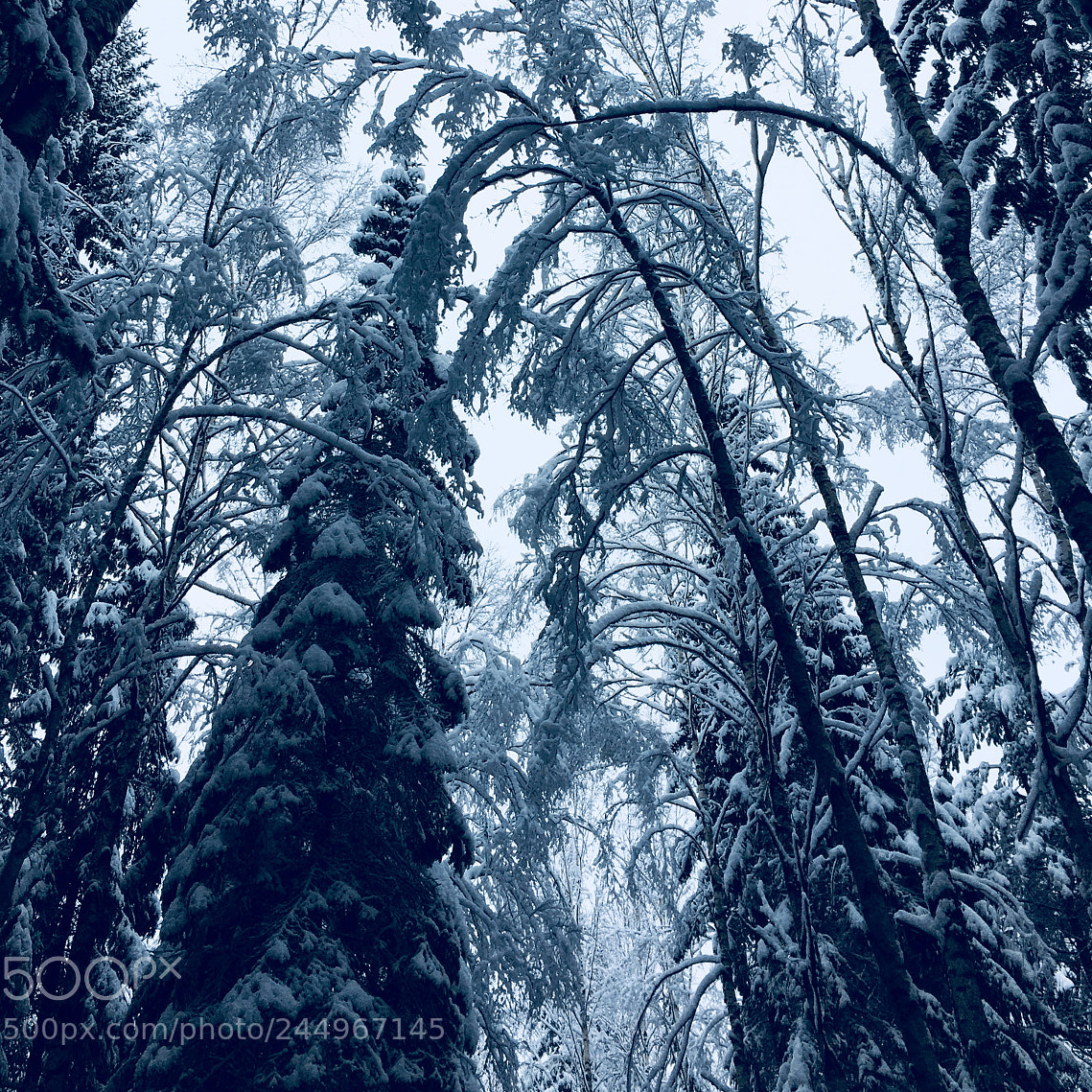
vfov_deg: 45.1
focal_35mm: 36
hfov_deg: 46.0
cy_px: 337
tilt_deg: +47.6
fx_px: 1285
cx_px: 519
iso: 25
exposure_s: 1/100
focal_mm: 4.15
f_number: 2.2
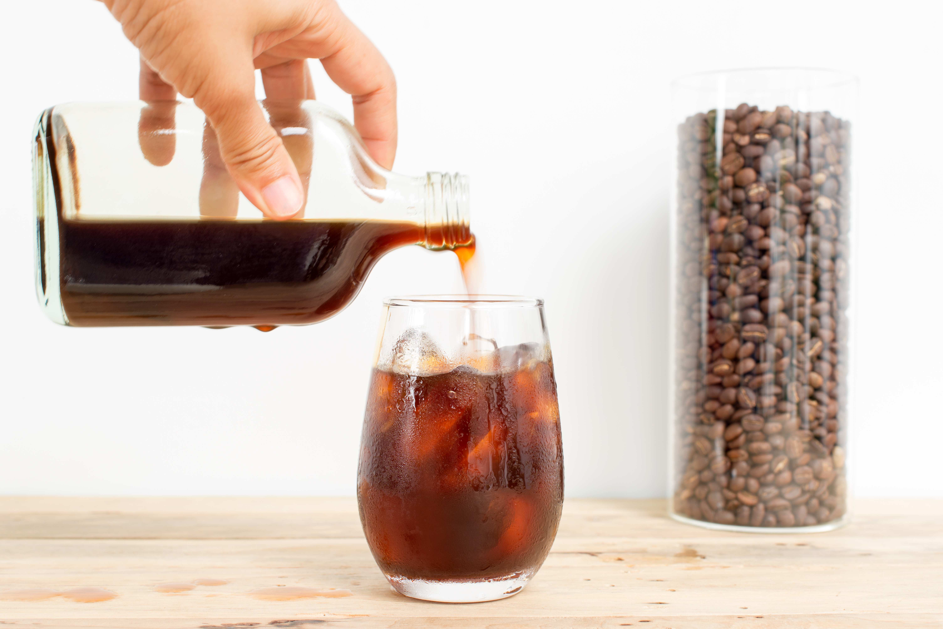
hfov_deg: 39.6
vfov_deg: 27.0
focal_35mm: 50
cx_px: 472
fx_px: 1310
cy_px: 314
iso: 100
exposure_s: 1/8
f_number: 8
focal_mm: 50
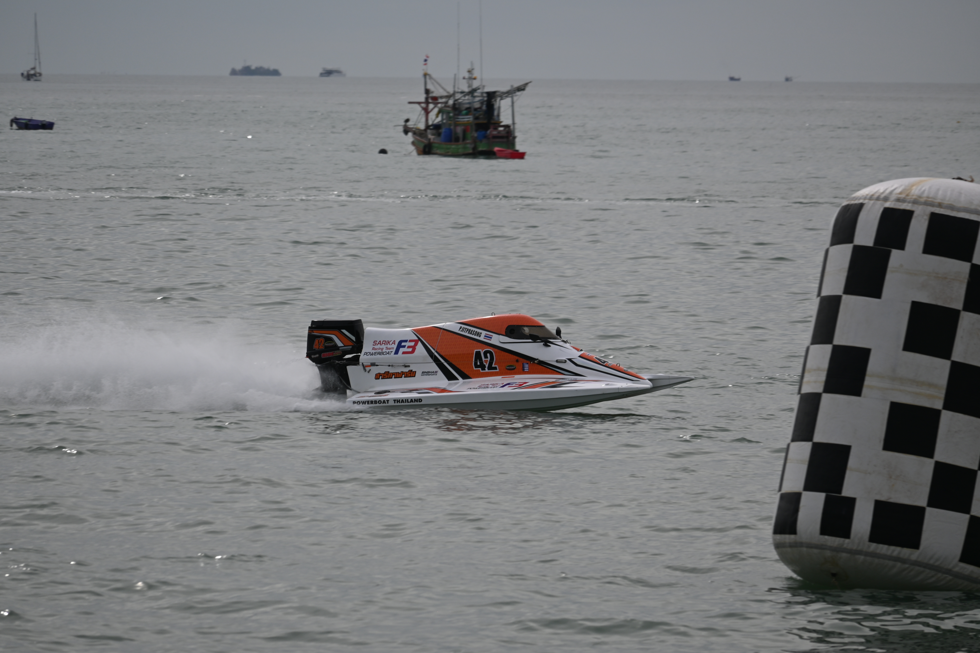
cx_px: 490
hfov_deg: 6.0
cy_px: 326
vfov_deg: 4.0
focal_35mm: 345
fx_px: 9391
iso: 100
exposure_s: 1/800
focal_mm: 230
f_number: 7.1
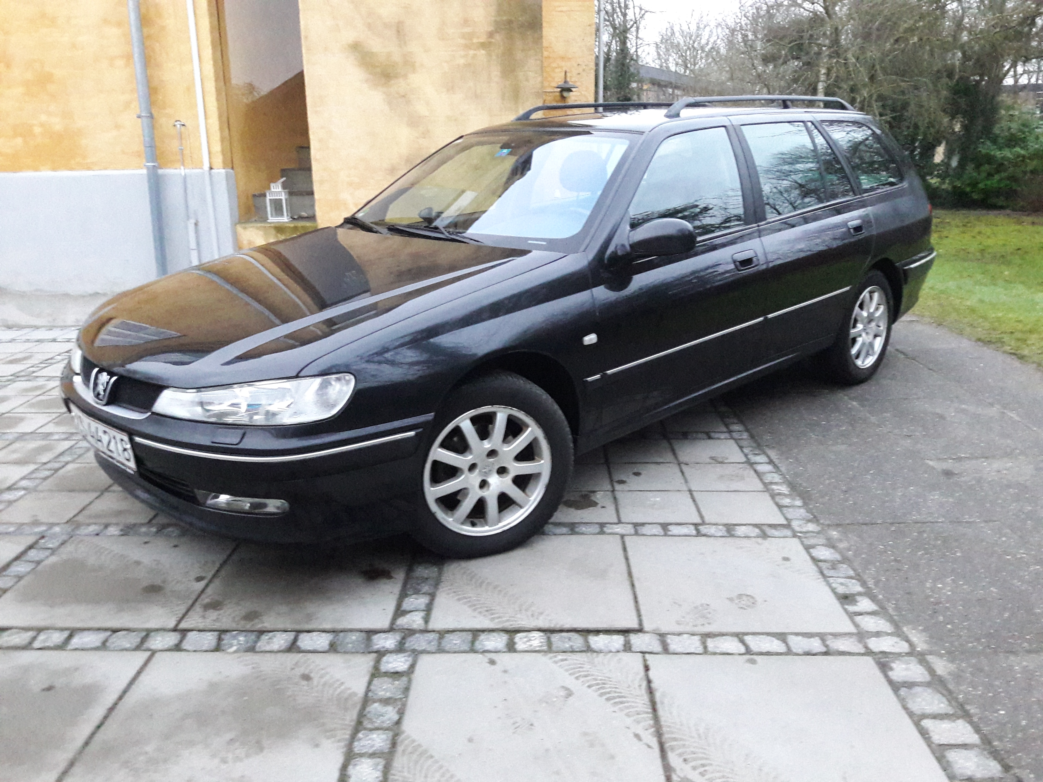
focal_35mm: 28
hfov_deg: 63.4
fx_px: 844
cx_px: 522
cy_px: 391
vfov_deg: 49.7
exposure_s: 1/17
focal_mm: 3.7
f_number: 1.9
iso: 640
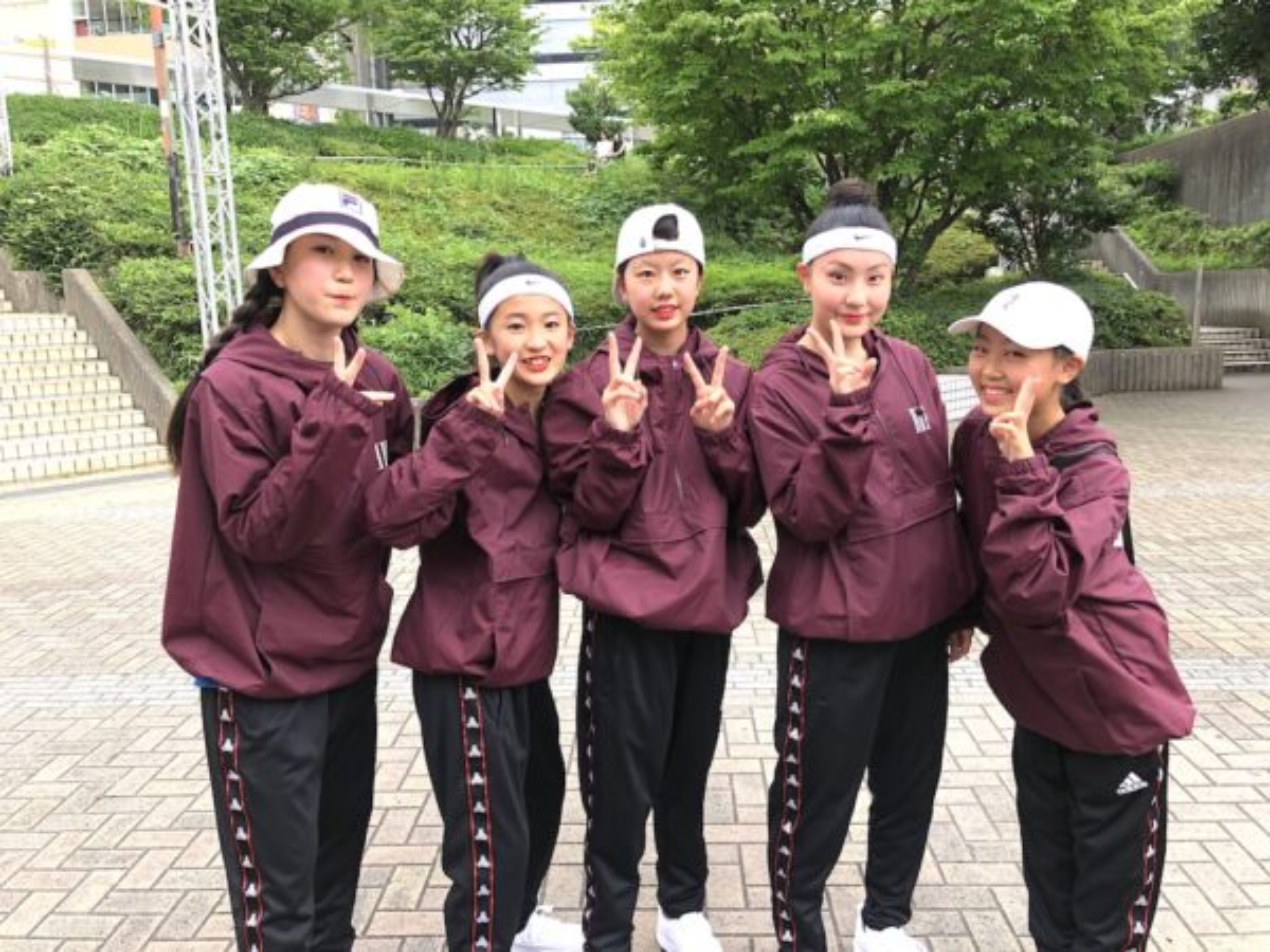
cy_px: 476
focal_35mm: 28
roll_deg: +1.9
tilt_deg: -8.9
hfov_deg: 63.4
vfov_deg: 49.7
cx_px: 635
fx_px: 1027
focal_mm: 4
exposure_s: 1/120
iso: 25
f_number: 1.8
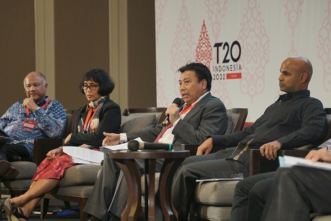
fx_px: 1030
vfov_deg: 12.2
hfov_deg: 18.3
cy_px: 110
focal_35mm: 112
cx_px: 166
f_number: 2.8
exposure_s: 1/100
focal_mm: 75
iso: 320
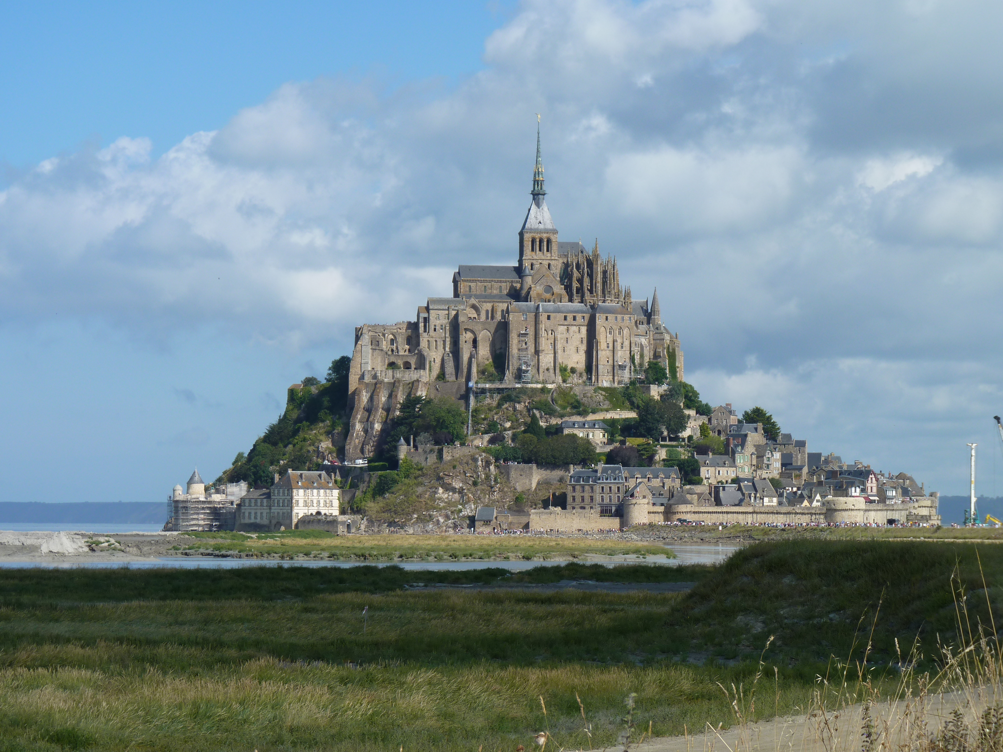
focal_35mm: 129
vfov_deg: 11.5
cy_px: 376
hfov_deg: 15.3
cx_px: 502
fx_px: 3738
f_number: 5.6
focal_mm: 23
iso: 80
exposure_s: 1/500
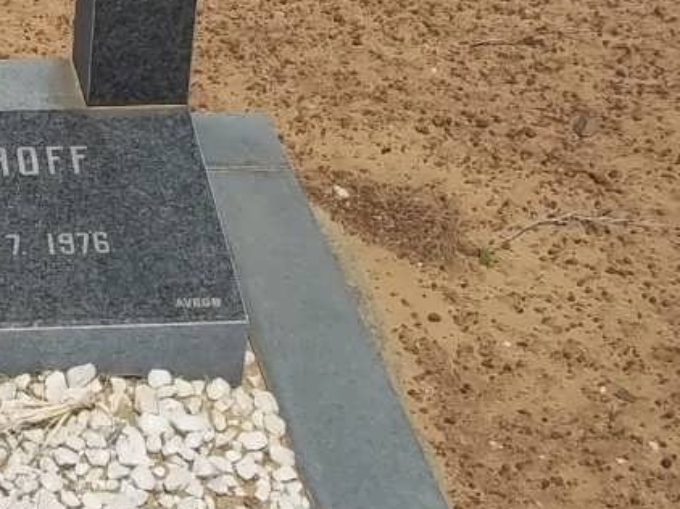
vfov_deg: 15.9
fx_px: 1787
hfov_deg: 20.5
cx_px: -81
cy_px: 18
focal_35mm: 91
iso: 80
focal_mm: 5.7
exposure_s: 1/1000
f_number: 5.5
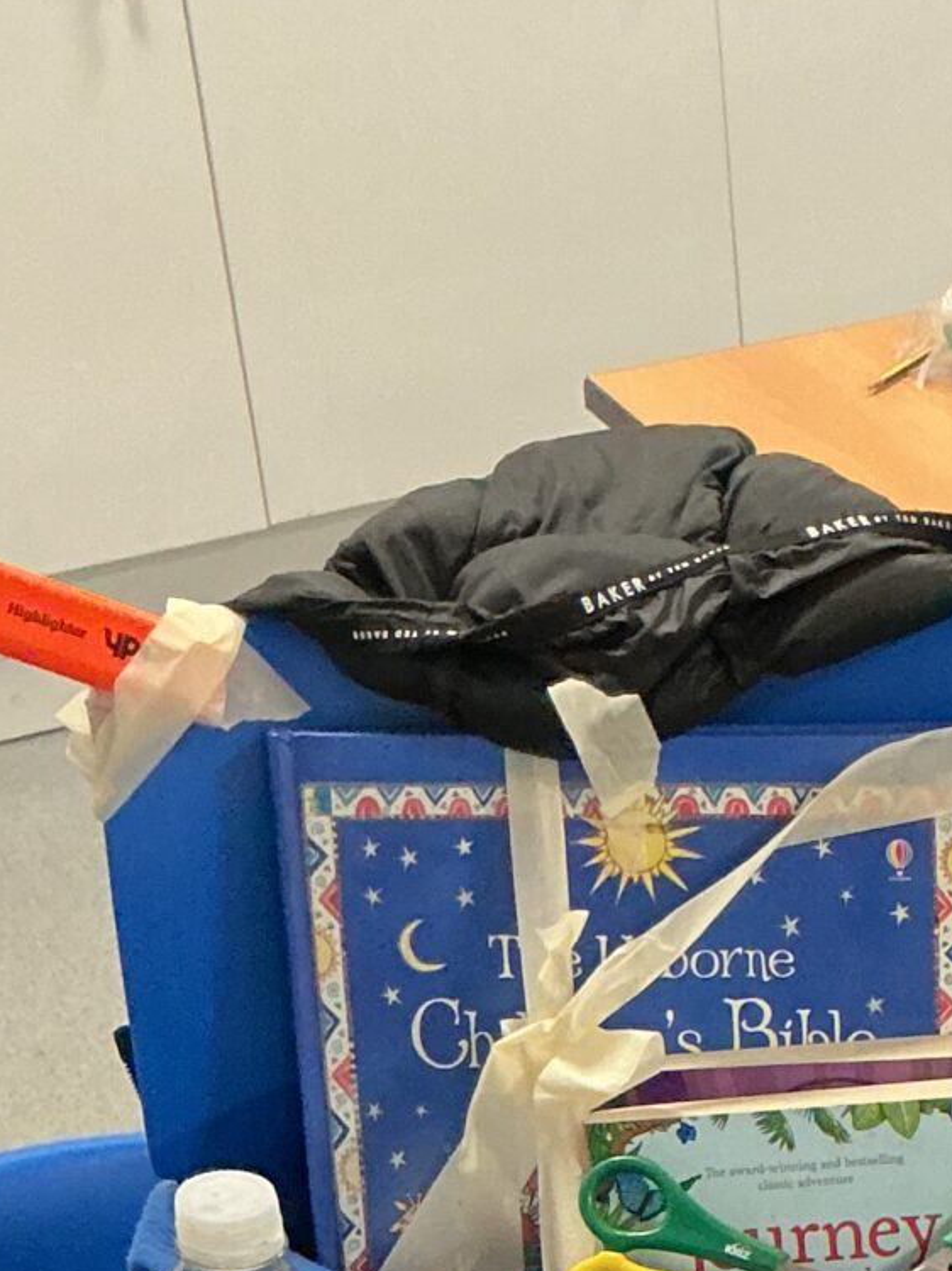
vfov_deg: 17.5
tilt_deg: -43.4
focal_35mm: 99
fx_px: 3632
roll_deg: +2.4
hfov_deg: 14.6
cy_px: 2000
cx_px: 1042
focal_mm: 3
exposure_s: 1/60
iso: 250
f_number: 1.8
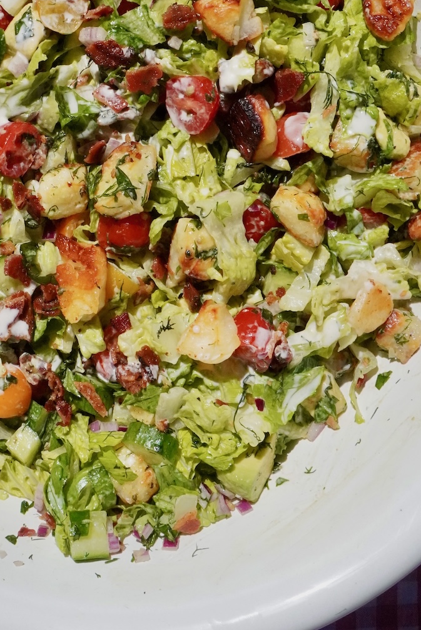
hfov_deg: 20.2
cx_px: 119
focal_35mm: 67
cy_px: 173
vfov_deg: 29.7
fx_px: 1173
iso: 2500
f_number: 16
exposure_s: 1/4000
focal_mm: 25
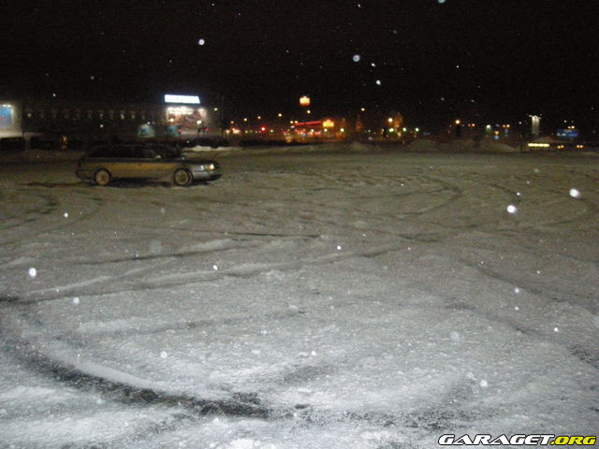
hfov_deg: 52.6
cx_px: 300
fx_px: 606
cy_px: 224
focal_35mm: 35
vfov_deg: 40.7
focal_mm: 5.7
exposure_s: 1/60
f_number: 2.8
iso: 864
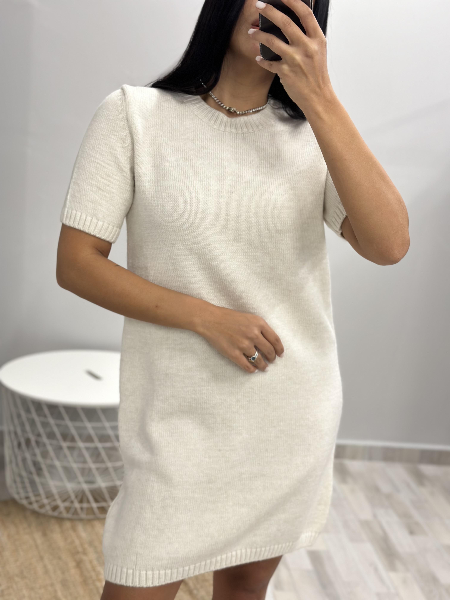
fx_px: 832
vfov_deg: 39.7
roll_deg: -4.2
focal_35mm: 48
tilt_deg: -30.1
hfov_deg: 30.3
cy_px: 300
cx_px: 225
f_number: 1.78
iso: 100
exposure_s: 1/50
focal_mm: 6.86
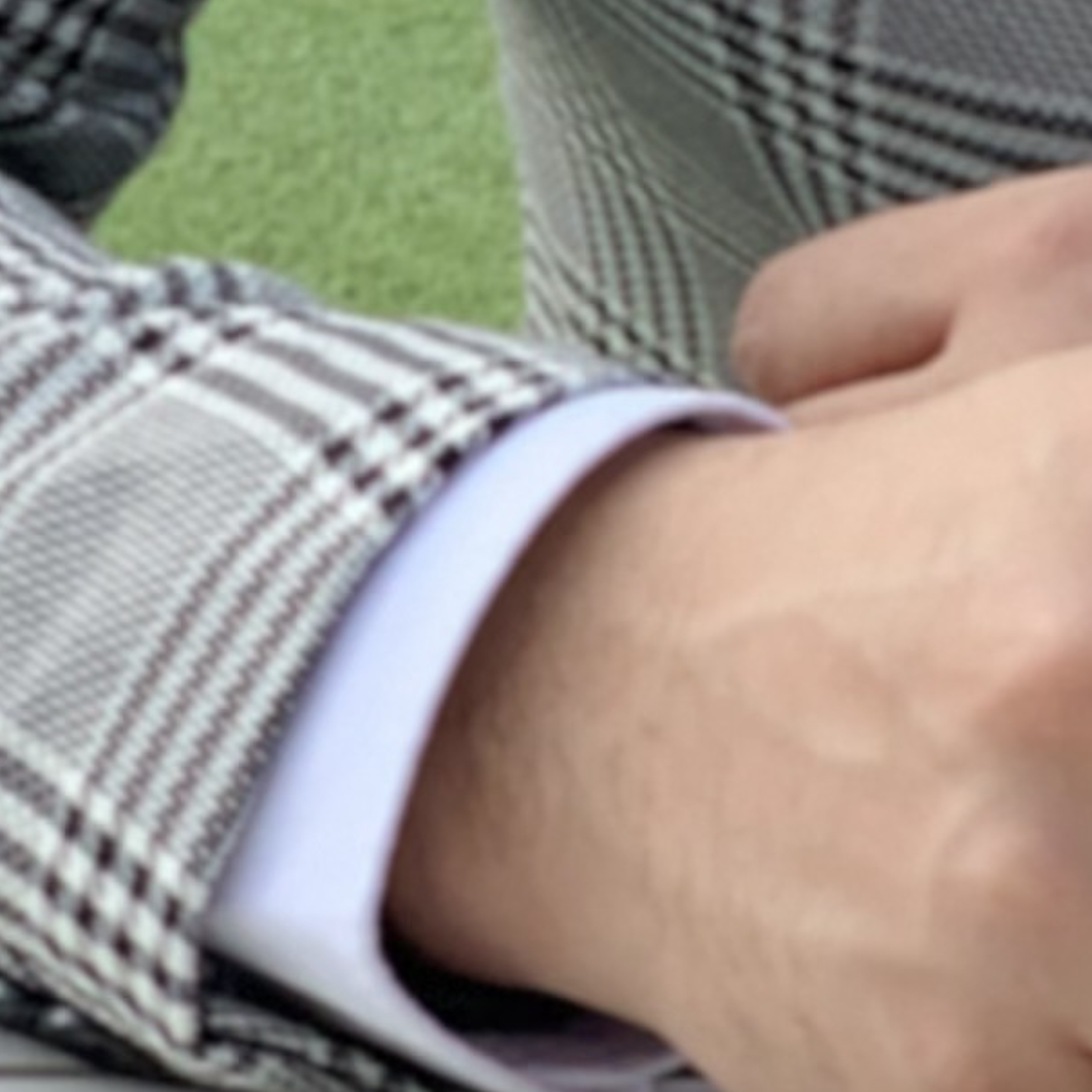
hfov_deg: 5.6
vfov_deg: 5.5
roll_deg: -0.3
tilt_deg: -2.7
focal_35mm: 307
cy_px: -1374
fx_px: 10957
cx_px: 1786
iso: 16
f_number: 2.4
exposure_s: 1/333
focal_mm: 6
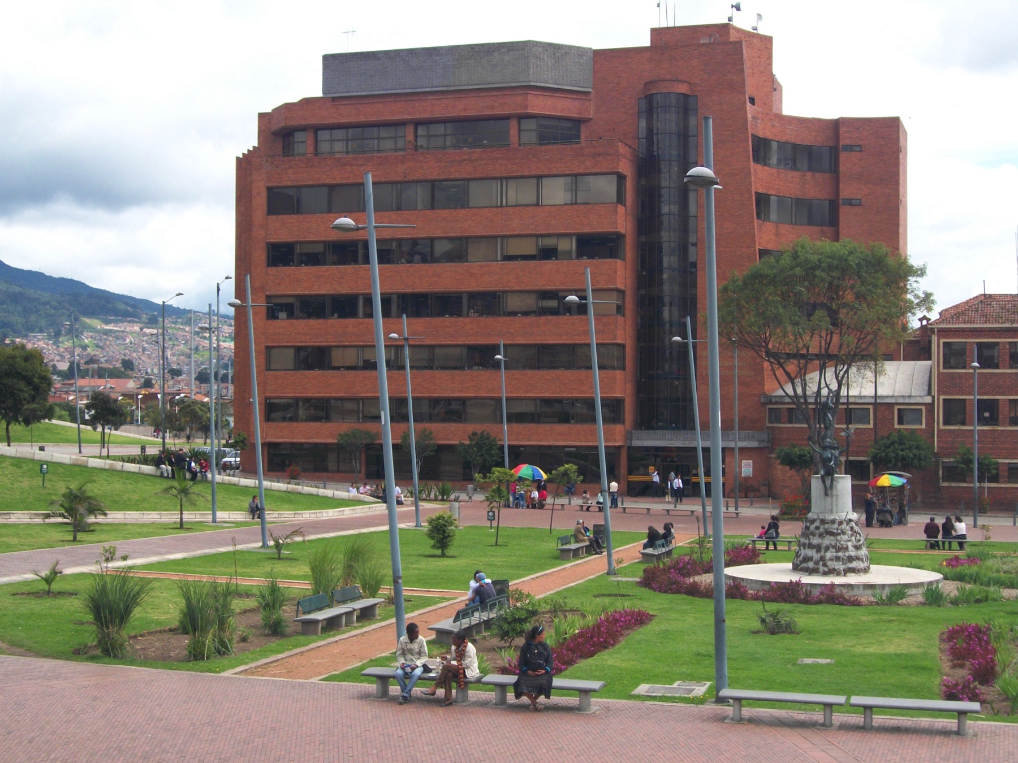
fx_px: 1470
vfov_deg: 29.1
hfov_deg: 38.2
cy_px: 382
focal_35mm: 50
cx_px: 509
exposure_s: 1/100
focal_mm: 8.8
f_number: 11.2
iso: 80
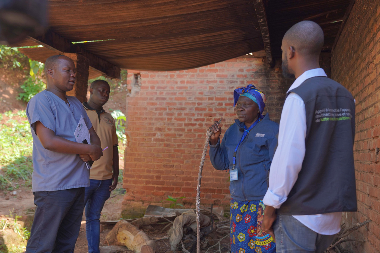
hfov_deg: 41.1
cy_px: 126
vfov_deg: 28.1
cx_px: 190
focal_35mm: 48
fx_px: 506
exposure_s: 1/200
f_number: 4
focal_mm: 48
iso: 250
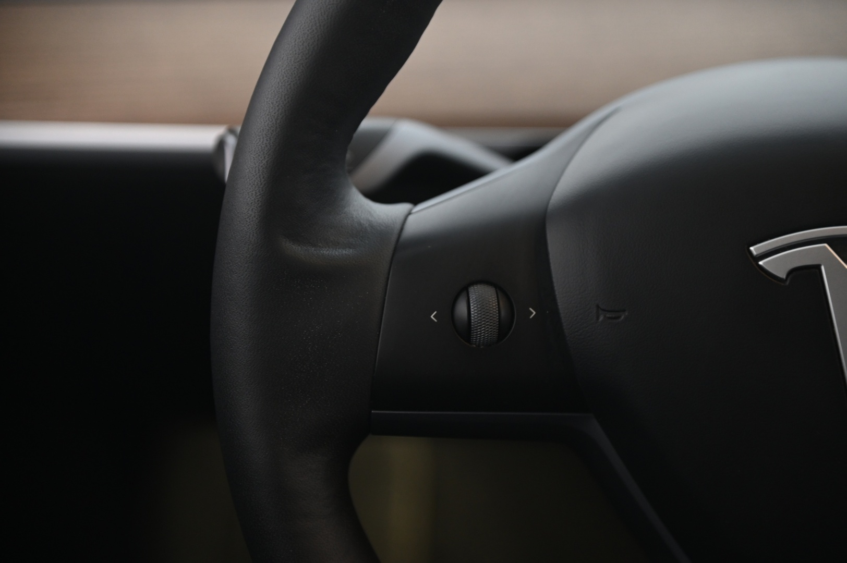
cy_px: 282
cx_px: 424
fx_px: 2821
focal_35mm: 120
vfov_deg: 11.4
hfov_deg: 17.1
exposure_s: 1/15
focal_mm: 120
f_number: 4
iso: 2000
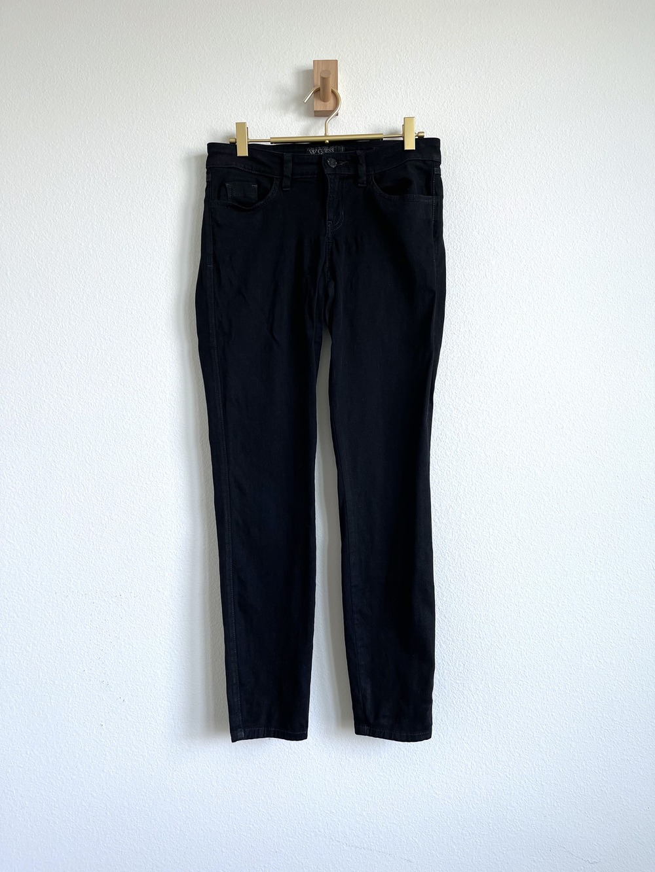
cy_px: 436
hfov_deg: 53.1
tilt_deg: +1.1
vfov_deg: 67.3
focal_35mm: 26
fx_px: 656
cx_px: 328
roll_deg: -0.1
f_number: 1.6
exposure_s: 1/122
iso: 50
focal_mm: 5.1
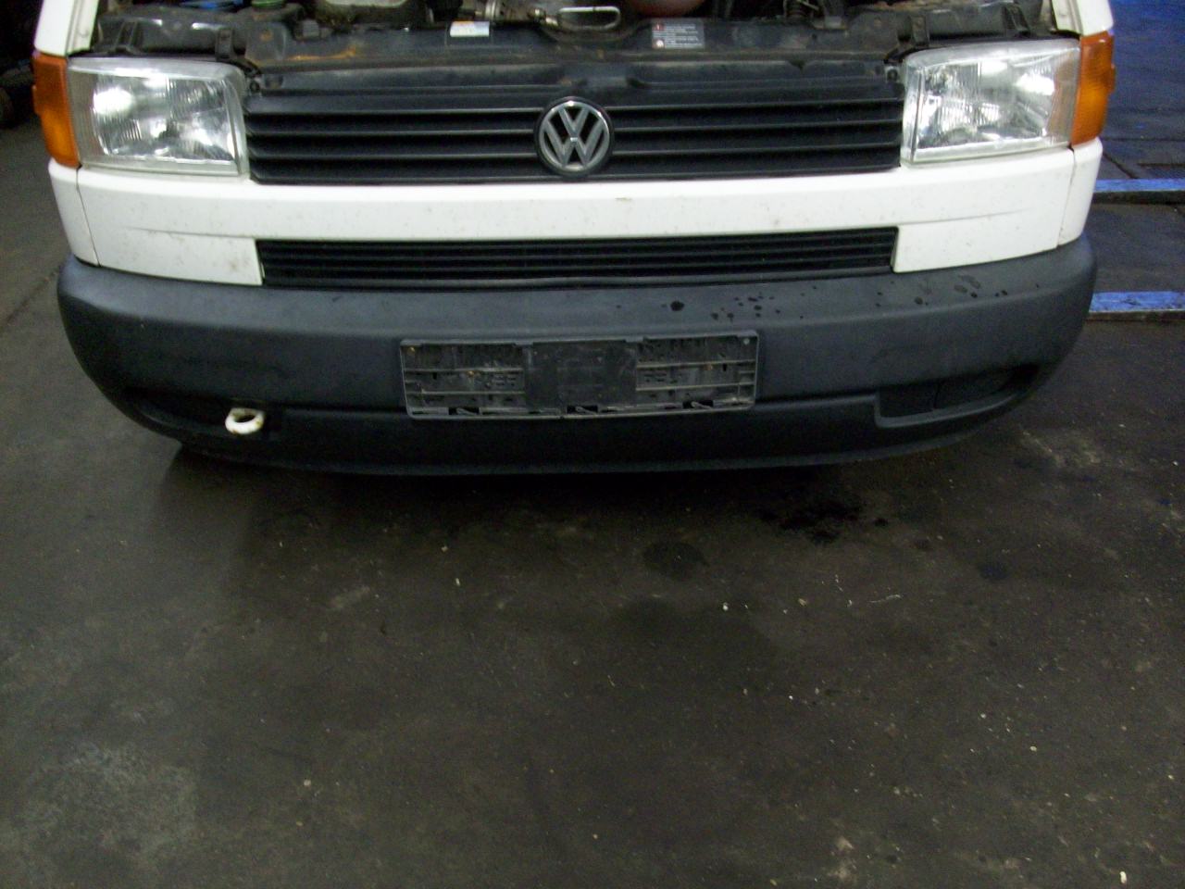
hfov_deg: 54.0
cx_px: 592
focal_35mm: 34
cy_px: 444
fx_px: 1164
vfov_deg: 41.8
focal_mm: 5.7
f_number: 2.8
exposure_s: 1/8
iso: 200
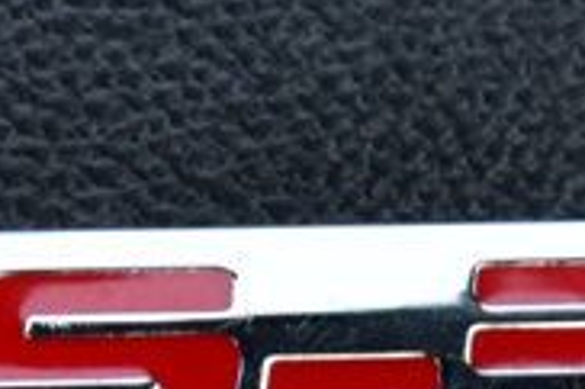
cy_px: 395
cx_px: 482
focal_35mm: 465
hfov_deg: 4.4
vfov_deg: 3.0
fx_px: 7546
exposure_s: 1/15
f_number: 6.3
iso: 720
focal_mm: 55
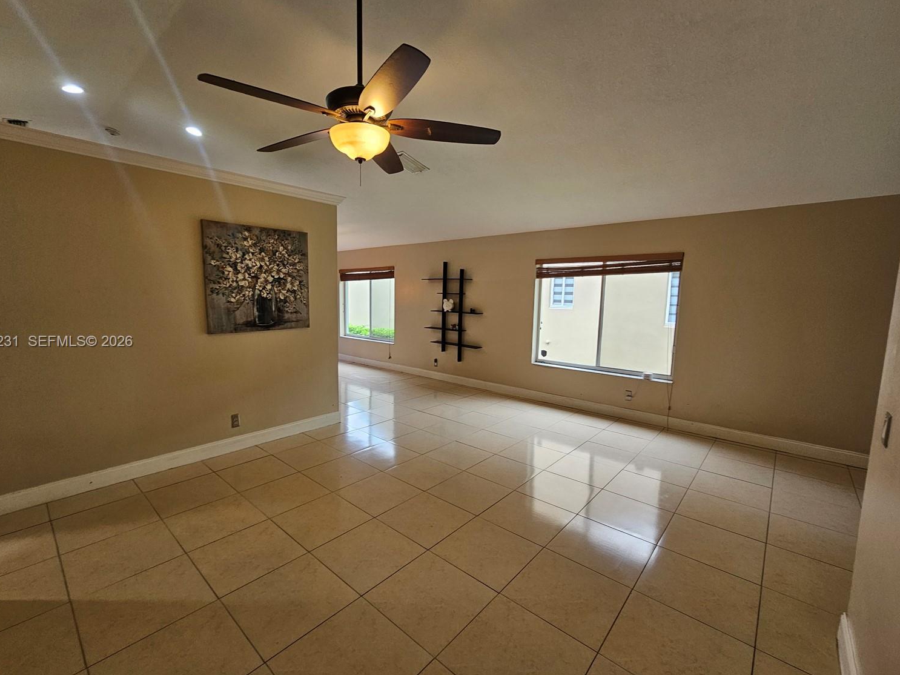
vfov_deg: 85.7
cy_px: 342
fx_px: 364
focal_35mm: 14
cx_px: 429
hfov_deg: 102.0
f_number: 2.2
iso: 80
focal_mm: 2.2
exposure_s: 1/60
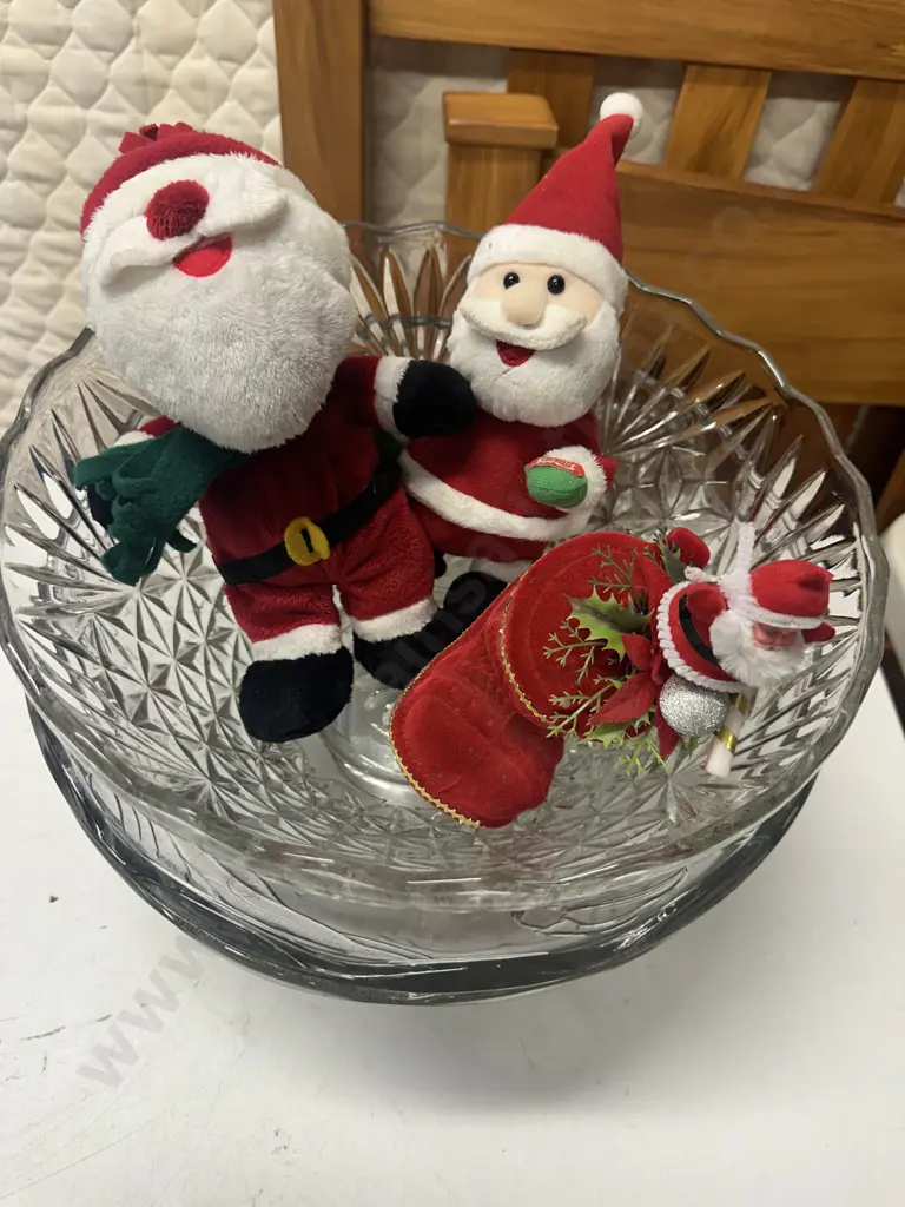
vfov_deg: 71.6
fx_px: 837
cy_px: 604
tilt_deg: -53.9
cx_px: 452
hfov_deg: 56.8
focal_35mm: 24
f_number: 1.78
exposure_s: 1/100
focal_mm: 6.86
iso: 125
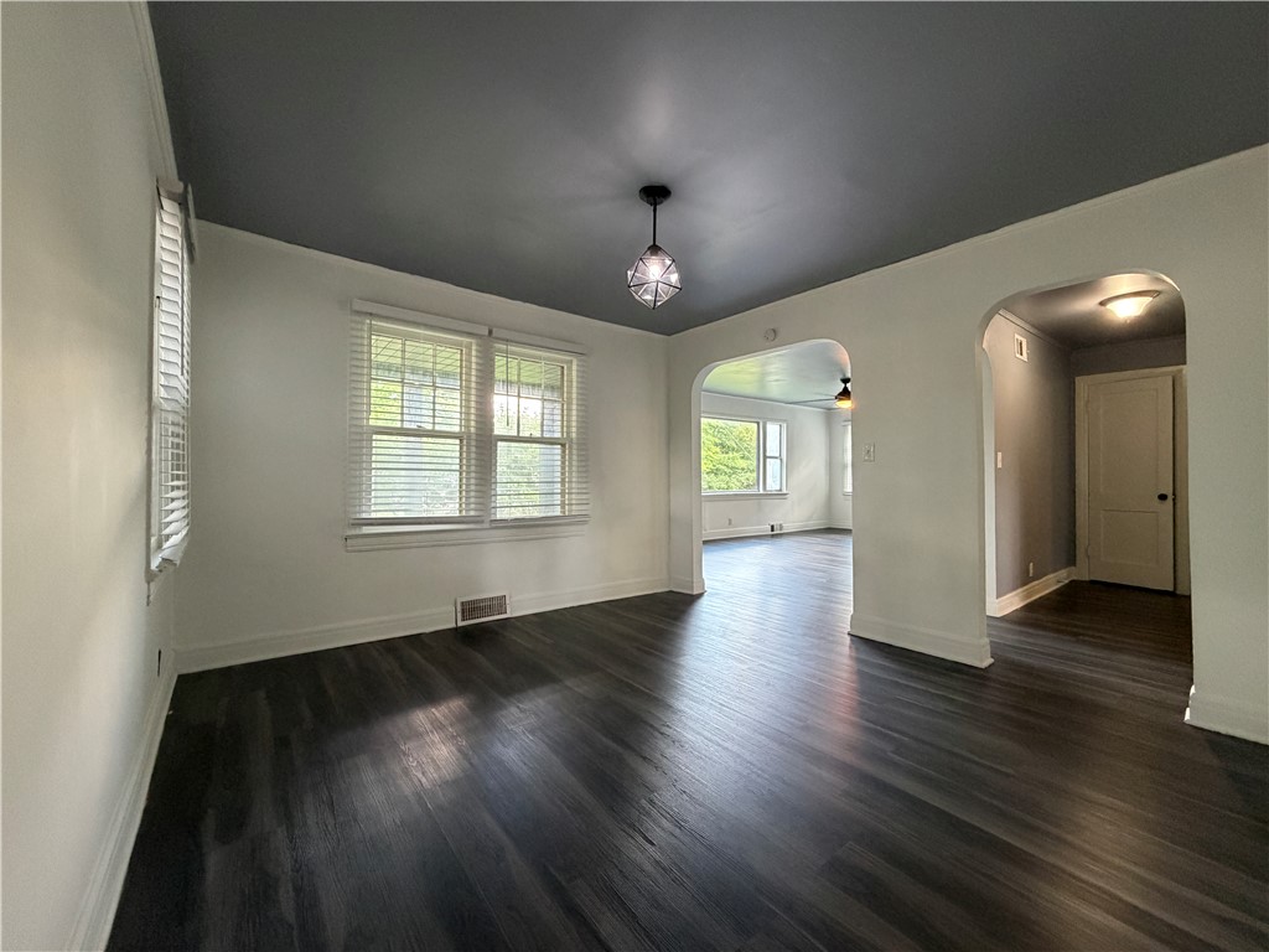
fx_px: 513
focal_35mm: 14
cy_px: 476
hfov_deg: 102.1
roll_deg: +0.0
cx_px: 634
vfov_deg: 85.7
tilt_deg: +0.5
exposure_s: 1/60
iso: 500
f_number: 2.2
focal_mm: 2.22
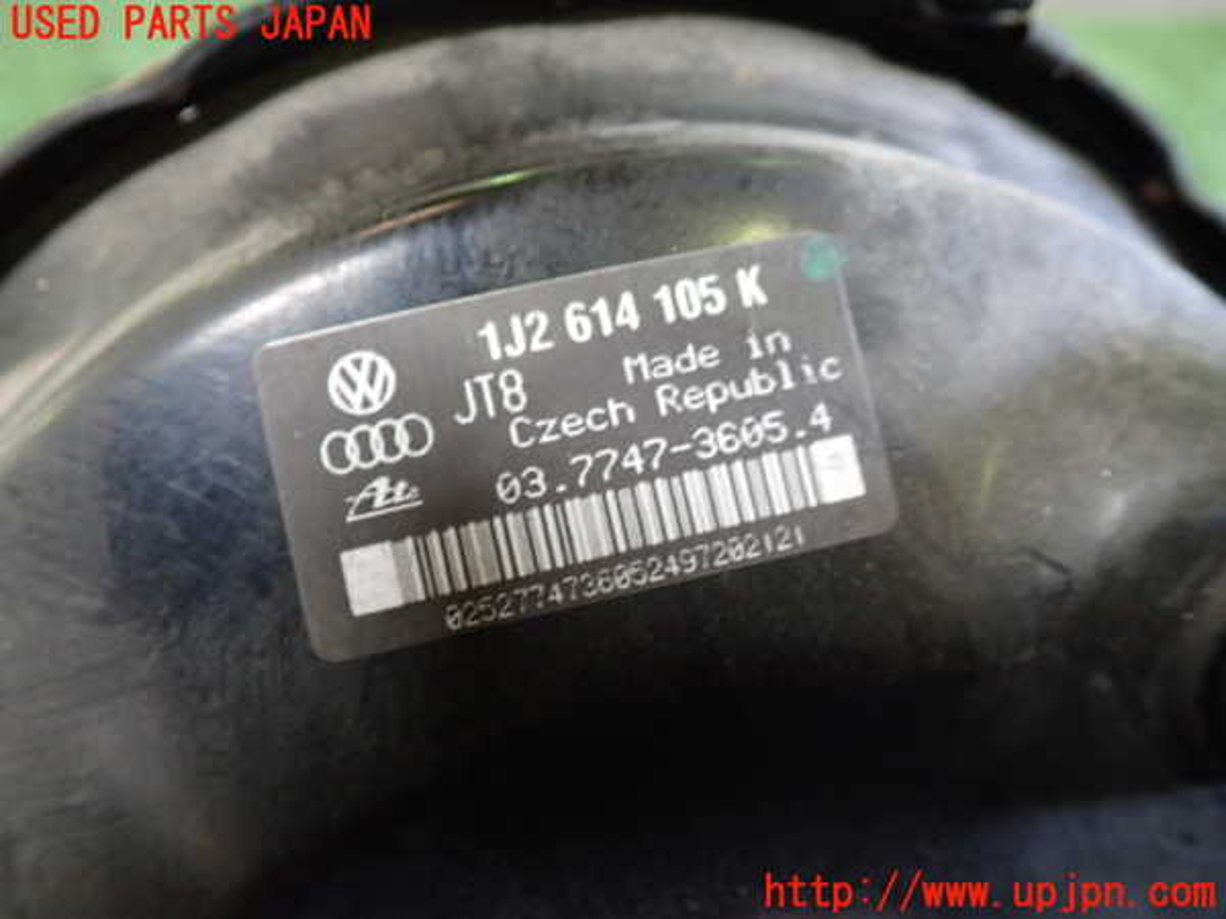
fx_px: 1063
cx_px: 613
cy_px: 460
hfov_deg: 60.0
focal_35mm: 30
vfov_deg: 46.8
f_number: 2.3
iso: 500
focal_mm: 5.4
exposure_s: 1/30
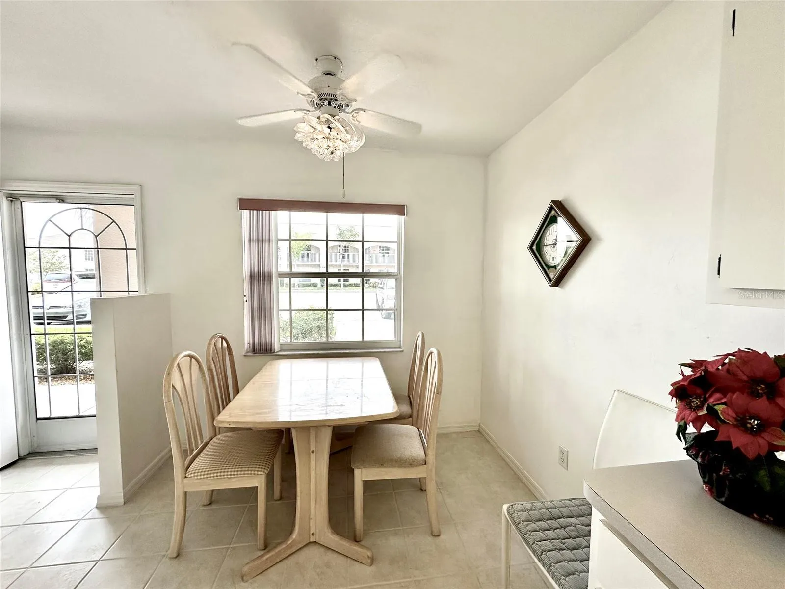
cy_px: 294
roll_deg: -0.7
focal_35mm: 14
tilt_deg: -3.6
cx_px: 392
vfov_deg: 85.7
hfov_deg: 102.1
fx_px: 317
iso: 40
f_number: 2.2
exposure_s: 1/290
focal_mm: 2.22
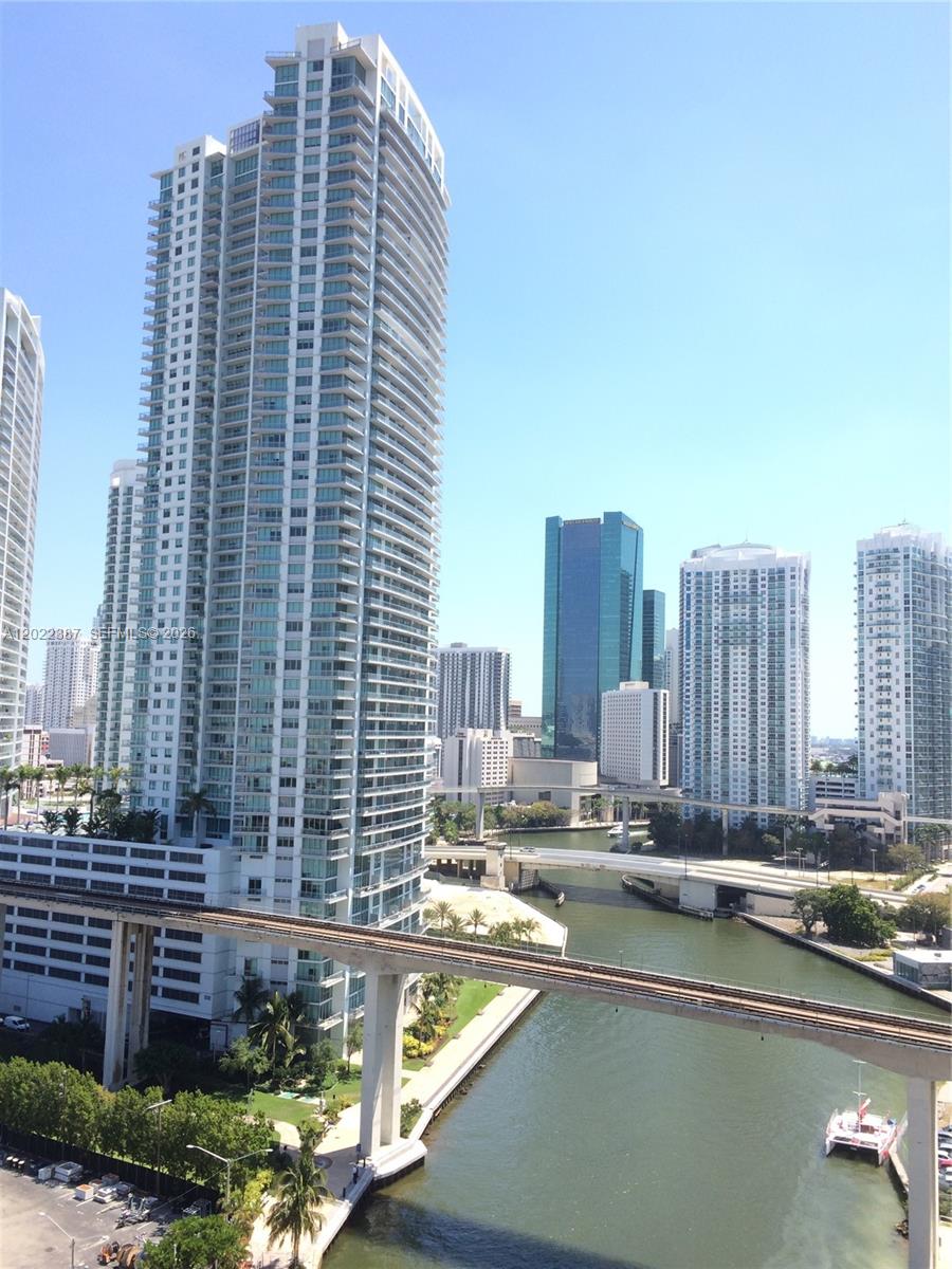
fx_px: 1063
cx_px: 476
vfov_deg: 61.7
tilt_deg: +4.2
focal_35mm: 29
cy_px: 634
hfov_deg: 48.2
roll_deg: -0.8
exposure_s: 1/892
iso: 32
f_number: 2.2
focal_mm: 4.15
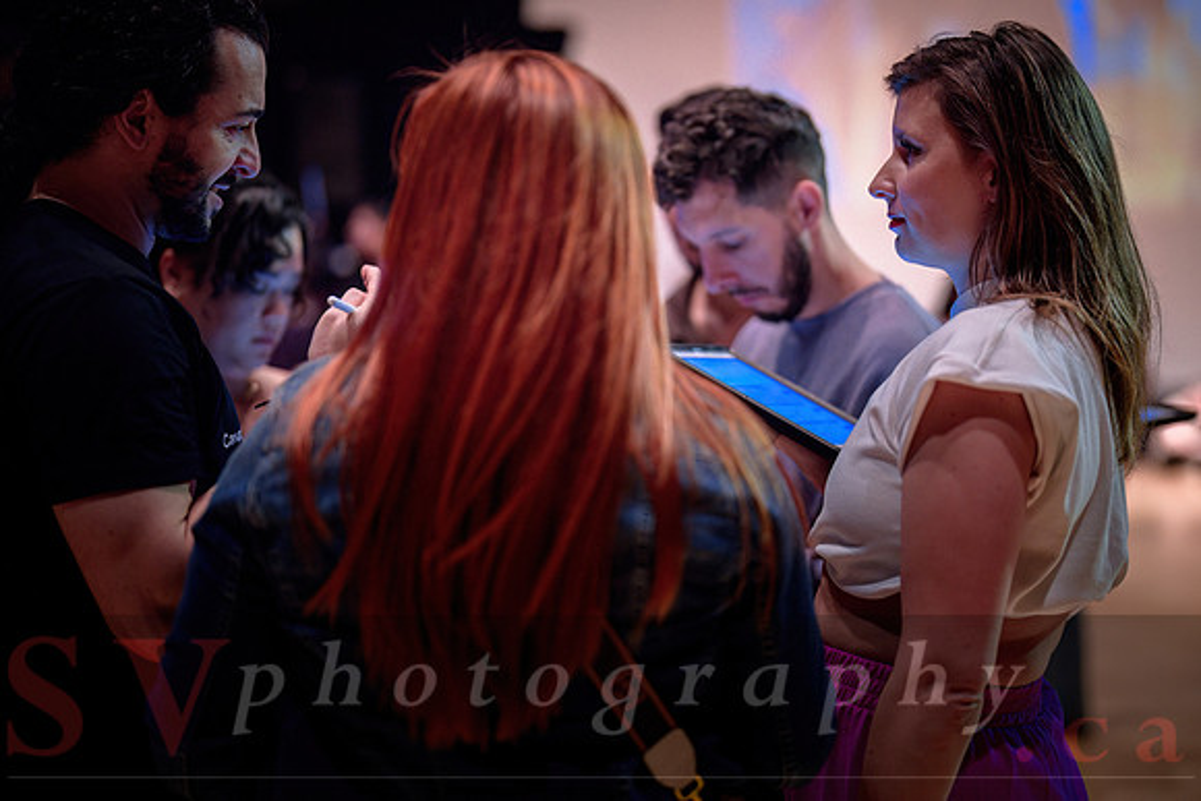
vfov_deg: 23.9
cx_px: 681
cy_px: 347
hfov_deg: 35.2
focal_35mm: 57
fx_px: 1891
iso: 1250
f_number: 1.2
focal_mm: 50
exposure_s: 1/250
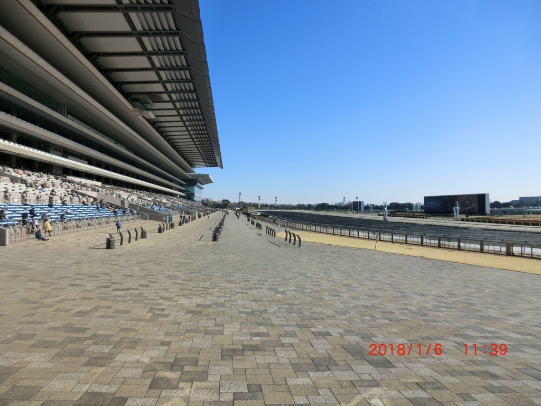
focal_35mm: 24
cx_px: 270
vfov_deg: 56.8
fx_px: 375
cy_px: 203
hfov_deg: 71.6
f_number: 7.5
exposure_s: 1/200
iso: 80
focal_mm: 4.3
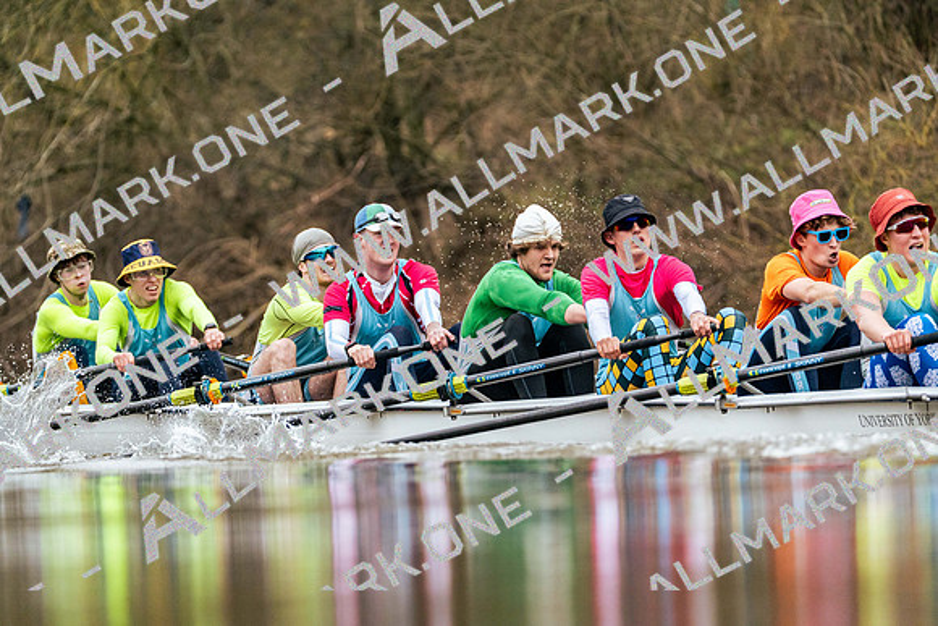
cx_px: 469
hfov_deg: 5.2
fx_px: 10424
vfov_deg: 3.4
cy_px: 313
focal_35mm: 400
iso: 4000
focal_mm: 400
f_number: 6.3
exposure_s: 1/2000
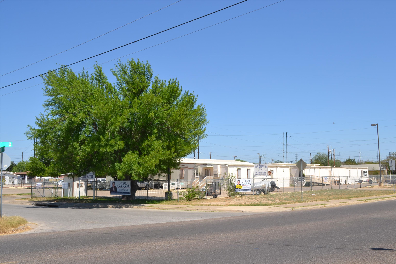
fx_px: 396
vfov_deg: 36.9
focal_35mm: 36
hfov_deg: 53.1
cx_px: 198
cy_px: 132
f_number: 8
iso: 100
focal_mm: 24
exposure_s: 1/200
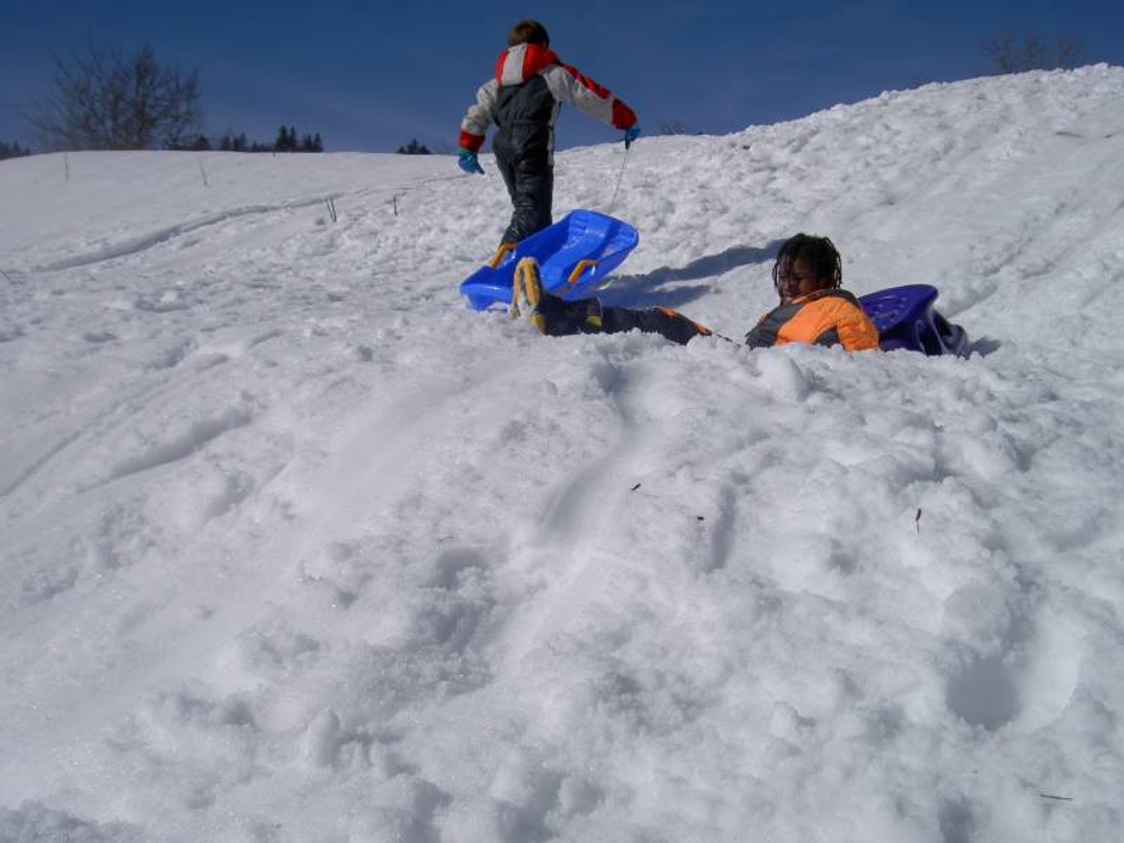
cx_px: 562
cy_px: 422
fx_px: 1266
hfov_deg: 47.9
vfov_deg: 36.8
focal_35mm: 39
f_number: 4.7
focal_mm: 8
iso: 100
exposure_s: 1/2000
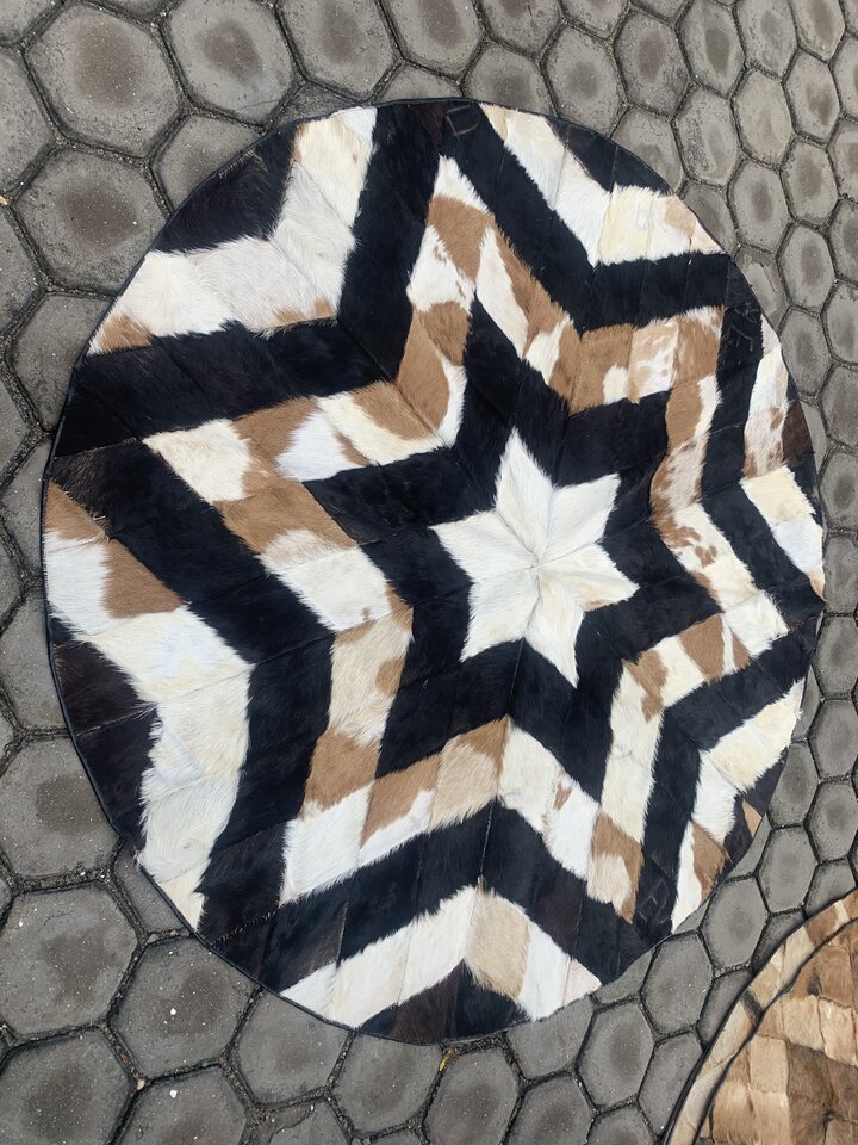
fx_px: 859
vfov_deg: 67.3
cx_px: 429
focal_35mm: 26
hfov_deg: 53.1
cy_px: 572
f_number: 1.8
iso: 25
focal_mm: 4.25
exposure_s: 1/789
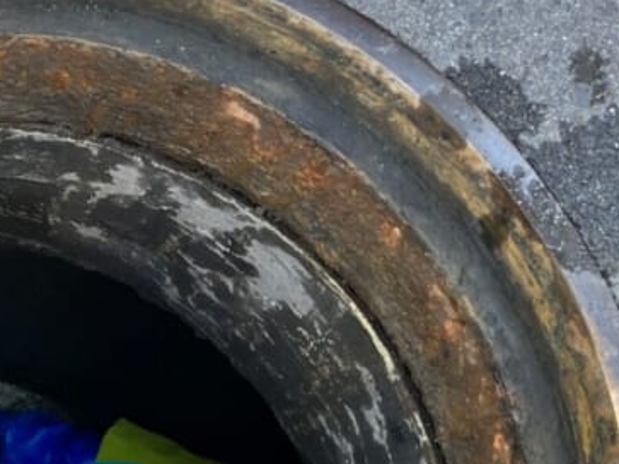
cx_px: 15
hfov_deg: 23.8
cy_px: 544
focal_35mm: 79
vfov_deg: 17.8
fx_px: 1412
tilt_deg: -74.7
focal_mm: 3.99
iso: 32
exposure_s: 1/121
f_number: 1.8
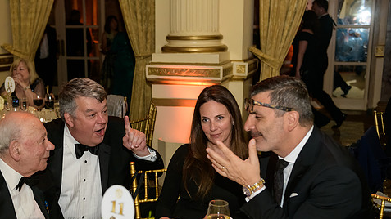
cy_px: 139
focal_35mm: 51
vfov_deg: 23.4
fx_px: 529
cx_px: 166
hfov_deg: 40.5
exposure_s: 1/100
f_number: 3.2
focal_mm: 40
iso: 1600
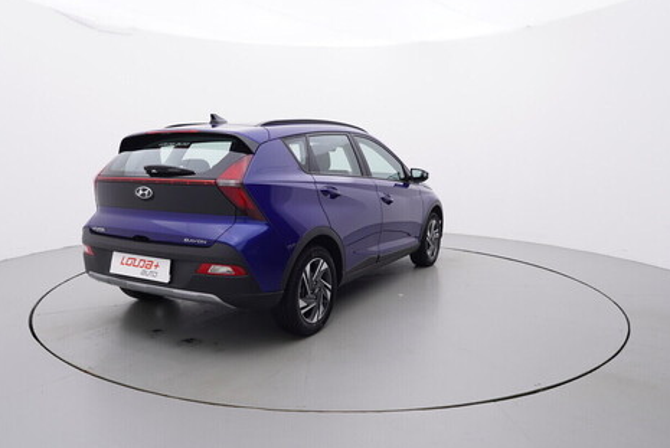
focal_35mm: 27
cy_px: 234
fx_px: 495
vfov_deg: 48.7
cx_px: 309
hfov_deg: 68.0
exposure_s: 1/80
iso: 200
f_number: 5
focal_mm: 15
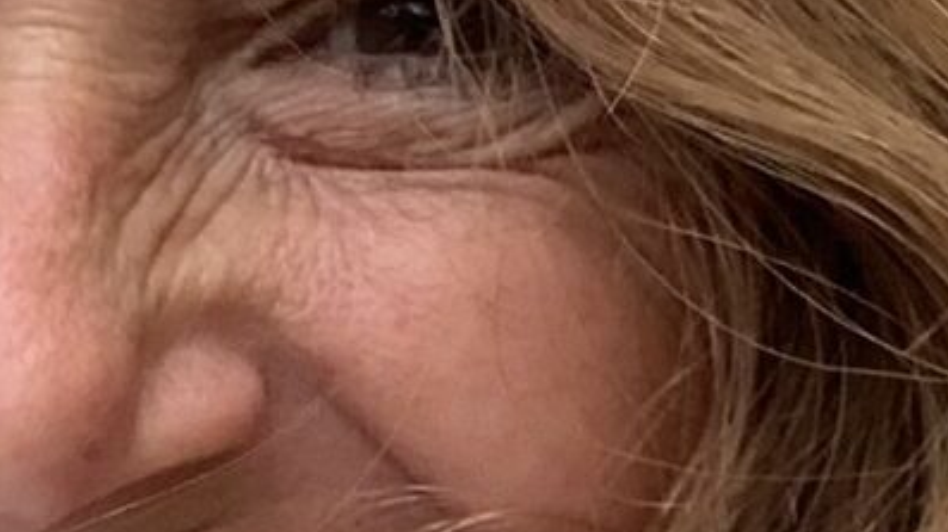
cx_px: 184
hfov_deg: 9.6
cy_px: 172
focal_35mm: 225
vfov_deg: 5.4
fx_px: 5654
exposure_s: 1/121
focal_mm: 2.87
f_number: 2.2
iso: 64
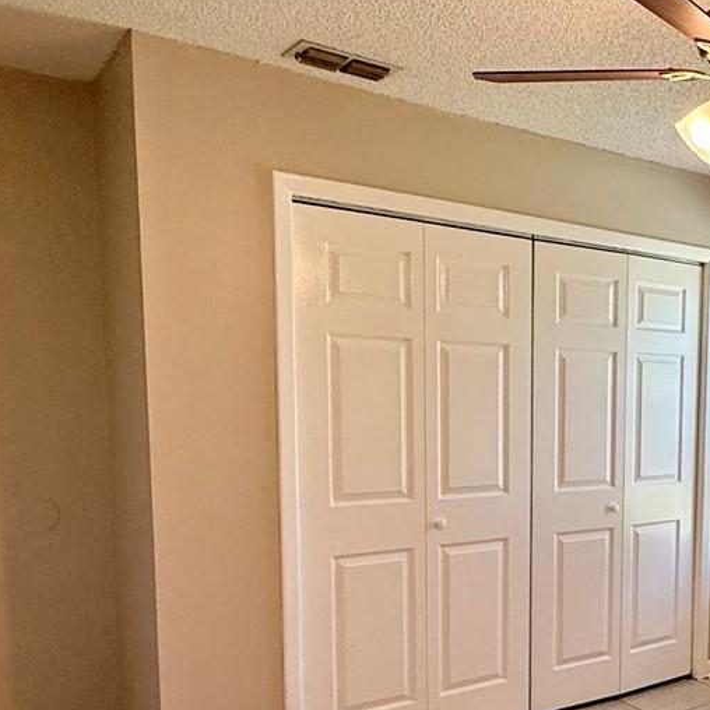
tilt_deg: -6.5
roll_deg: -2.4
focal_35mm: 39
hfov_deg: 36.4
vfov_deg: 42.1
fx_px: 905
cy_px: 486
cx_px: 776
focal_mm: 2.22
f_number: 2.2
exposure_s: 1/120
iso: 160
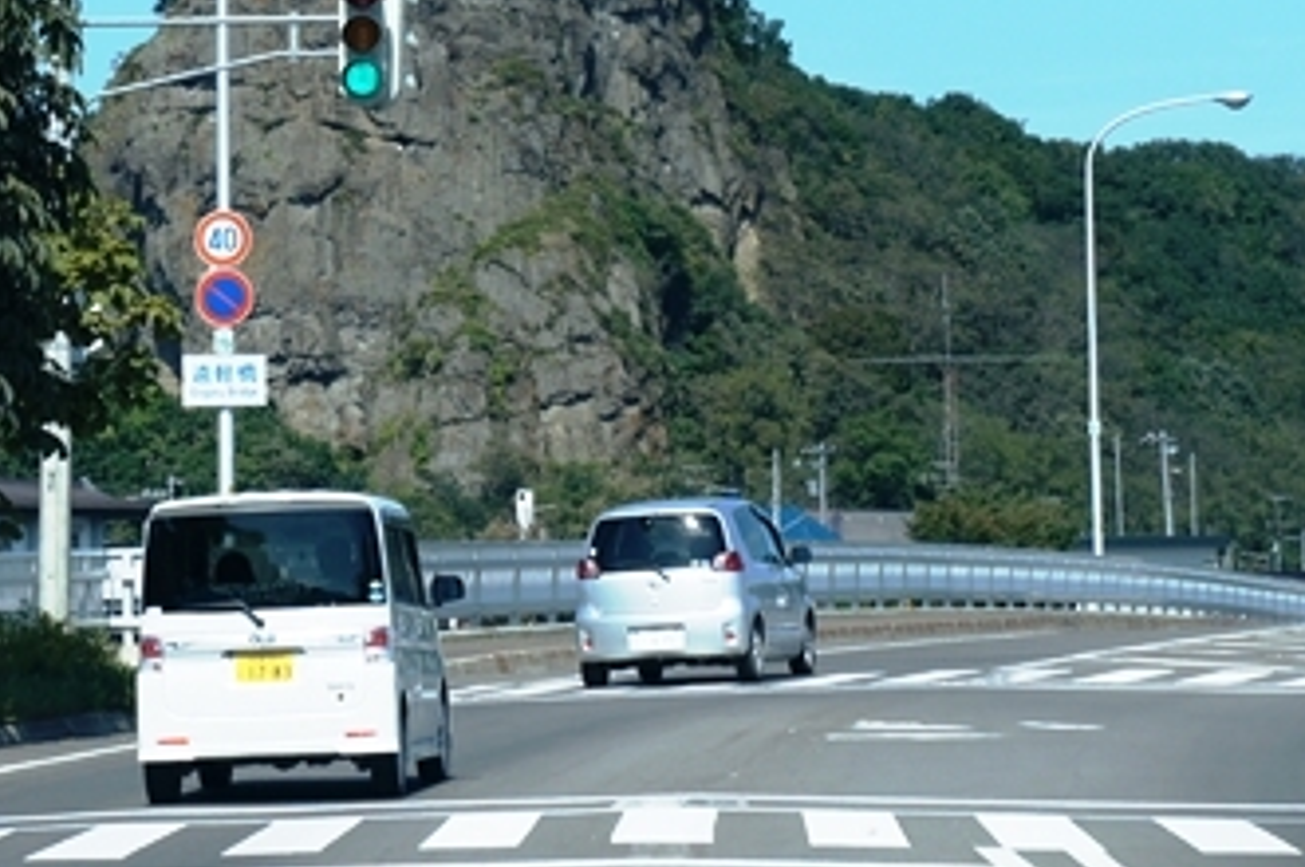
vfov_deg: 6.9
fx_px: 7214
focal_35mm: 199
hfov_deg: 10.3
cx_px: 323
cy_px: -43
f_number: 8
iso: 200
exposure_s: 1/400
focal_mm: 55
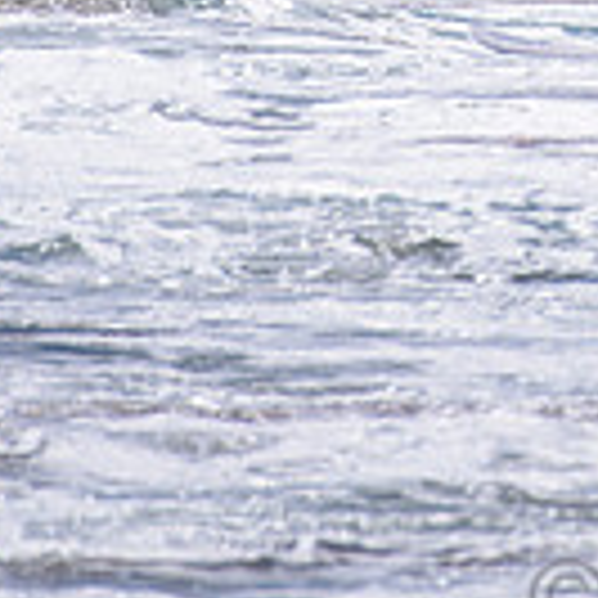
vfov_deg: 0.8
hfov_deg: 0.8
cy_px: -341
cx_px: 703
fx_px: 44484
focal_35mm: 2276
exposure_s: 1/2000
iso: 64
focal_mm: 500
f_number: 5.6
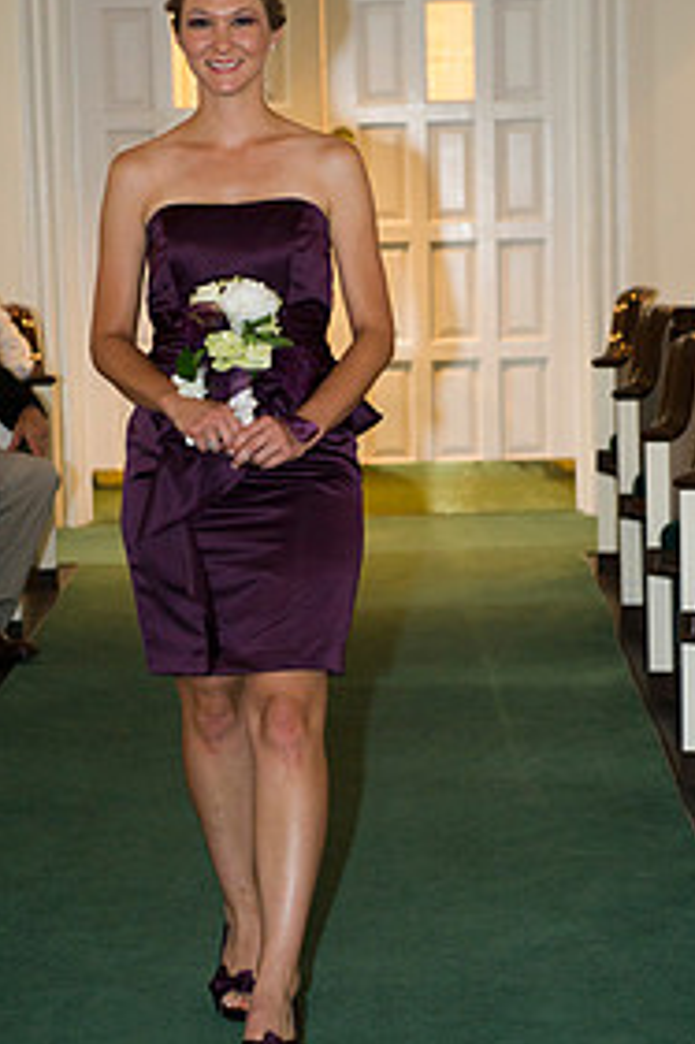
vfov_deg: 18.3
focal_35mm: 112
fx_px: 3247
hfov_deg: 12.2
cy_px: 494
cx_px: 307
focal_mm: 70
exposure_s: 1/80
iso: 1600
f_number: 3.5
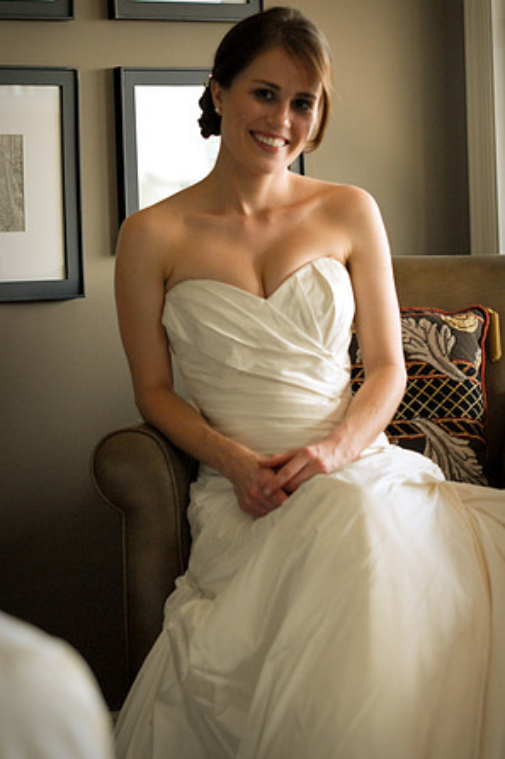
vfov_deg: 19.3
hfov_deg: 12.9
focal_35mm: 106
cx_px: 254
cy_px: 378
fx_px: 2232
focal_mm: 70
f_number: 3.2
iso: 640
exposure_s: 1/250
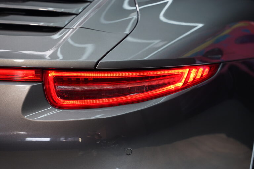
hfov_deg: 28.8
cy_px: 84
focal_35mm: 70
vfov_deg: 19.5
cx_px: 127
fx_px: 494
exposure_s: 1/80
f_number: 2.8
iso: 640
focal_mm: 70
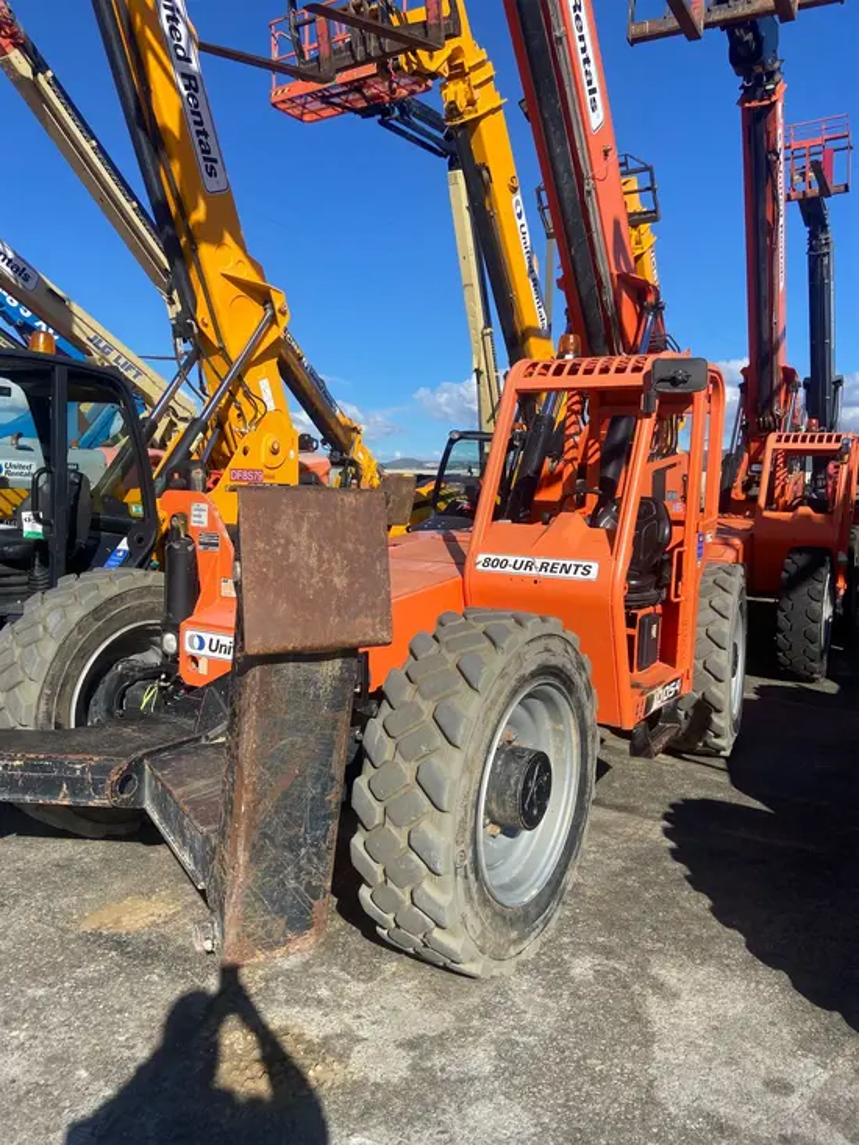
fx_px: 860
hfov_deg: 53.1
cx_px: 430
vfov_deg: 67.3
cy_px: 572
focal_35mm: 26
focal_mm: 4.25
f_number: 1.8
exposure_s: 1/3300
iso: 32
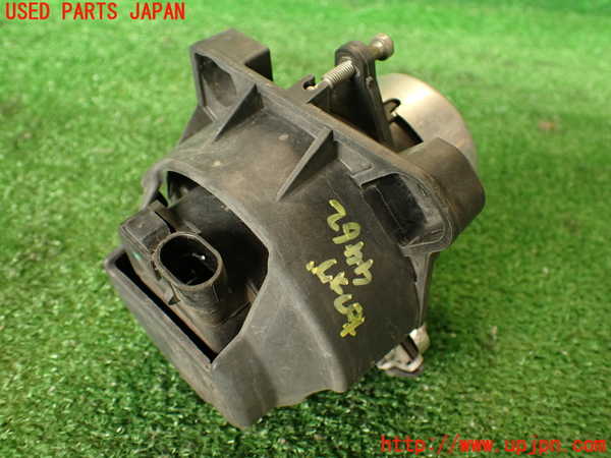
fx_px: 565
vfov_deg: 44.2
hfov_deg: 56.8
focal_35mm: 32
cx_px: 306
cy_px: 229
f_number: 2.4
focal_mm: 5.79
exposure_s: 1/30
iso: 200
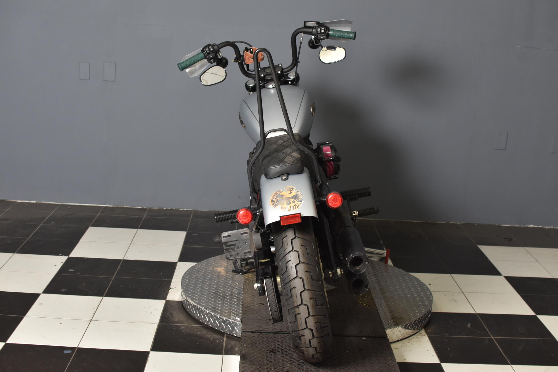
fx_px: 814
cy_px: 186
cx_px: 279
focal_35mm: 52
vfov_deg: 25.7
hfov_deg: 37.9
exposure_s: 1/160
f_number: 4.5
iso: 800
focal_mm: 35
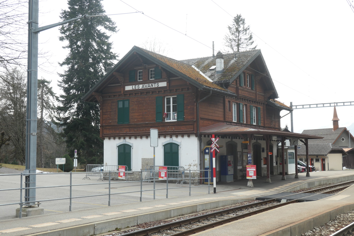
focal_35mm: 44
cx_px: 177
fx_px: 433
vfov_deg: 30.5
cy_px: 118
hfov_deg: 44.5
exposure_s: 1/400
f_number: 4
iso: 200
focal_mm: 16.2
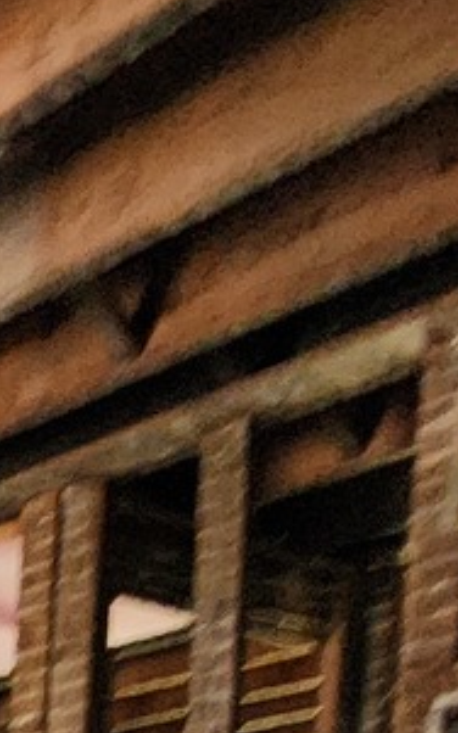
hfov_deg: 13.1
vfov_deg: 21.7
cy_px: 1276
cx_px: -721
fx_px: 1319
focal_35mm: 66
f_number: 2.2
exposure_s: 1/30
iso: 400
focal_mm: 2.2
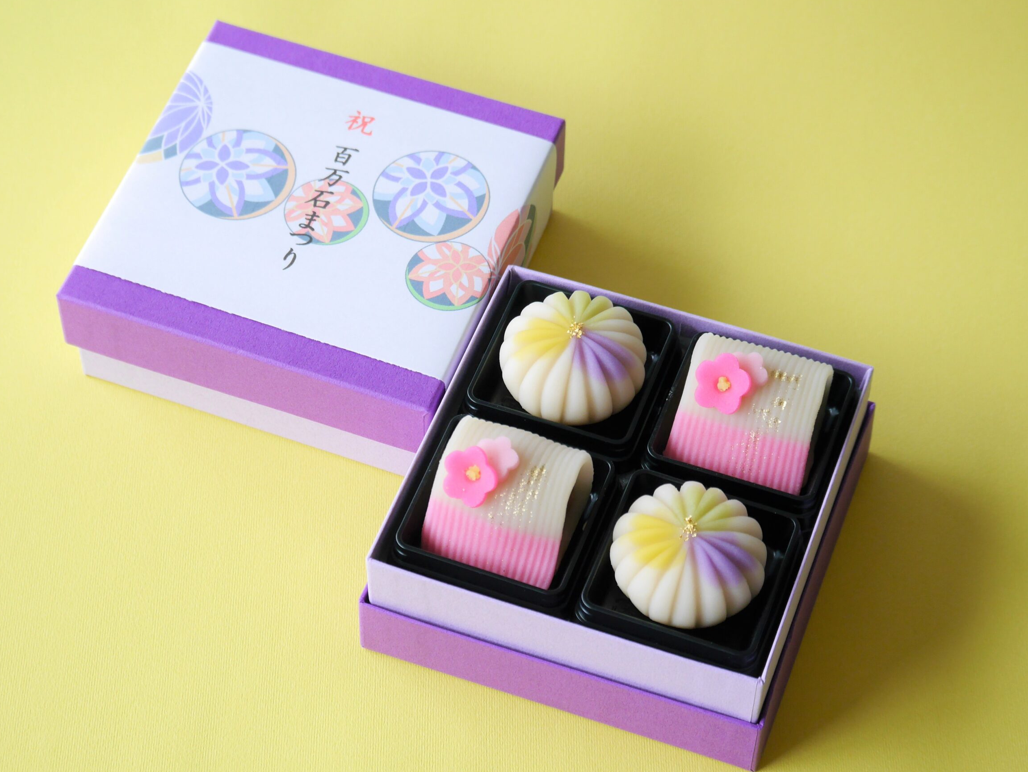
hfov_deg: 22.0
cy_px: 395
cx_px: 504
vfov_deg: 16.6
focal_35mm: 89
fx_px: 2644
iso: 500
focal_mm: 40
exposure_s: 1/80
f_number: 4.3
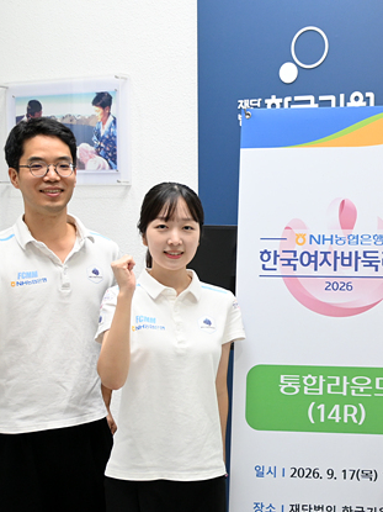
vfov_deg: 36.1
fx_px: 785
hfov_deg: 26.8
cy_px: 263
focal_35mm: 53
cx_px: 313
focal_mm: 22.5
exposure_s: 1/125
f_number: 4
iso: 1250
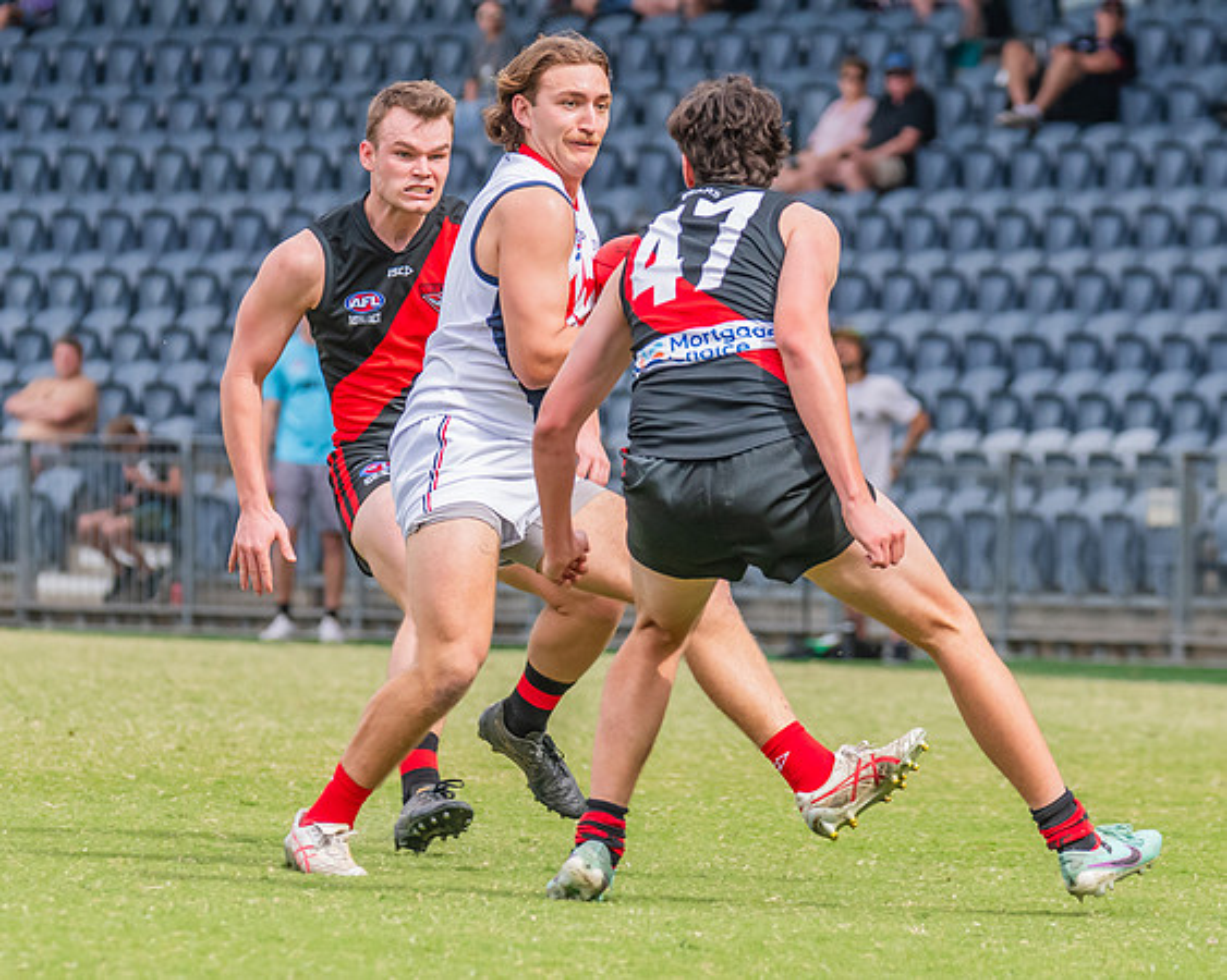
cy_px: 311
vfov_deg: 3.7
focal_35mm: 422
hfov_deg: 4.6
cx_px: 544
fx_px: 15327
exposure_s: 1/1250
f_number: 7.1
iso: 800
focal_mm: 220
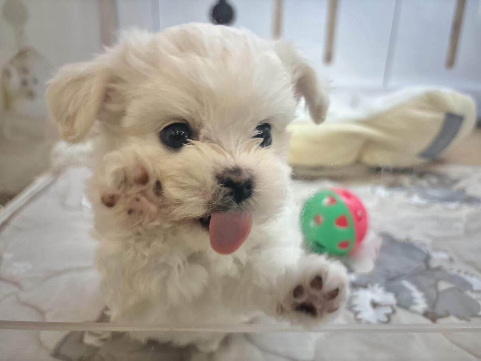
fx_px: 361
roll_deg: -1.1
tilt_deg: -22.1
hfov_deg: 67.3
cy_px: 180
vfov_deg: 53.1
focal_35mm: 26
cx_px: 240
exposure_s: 1/100
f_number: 1.6
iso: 64
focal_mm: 5.96
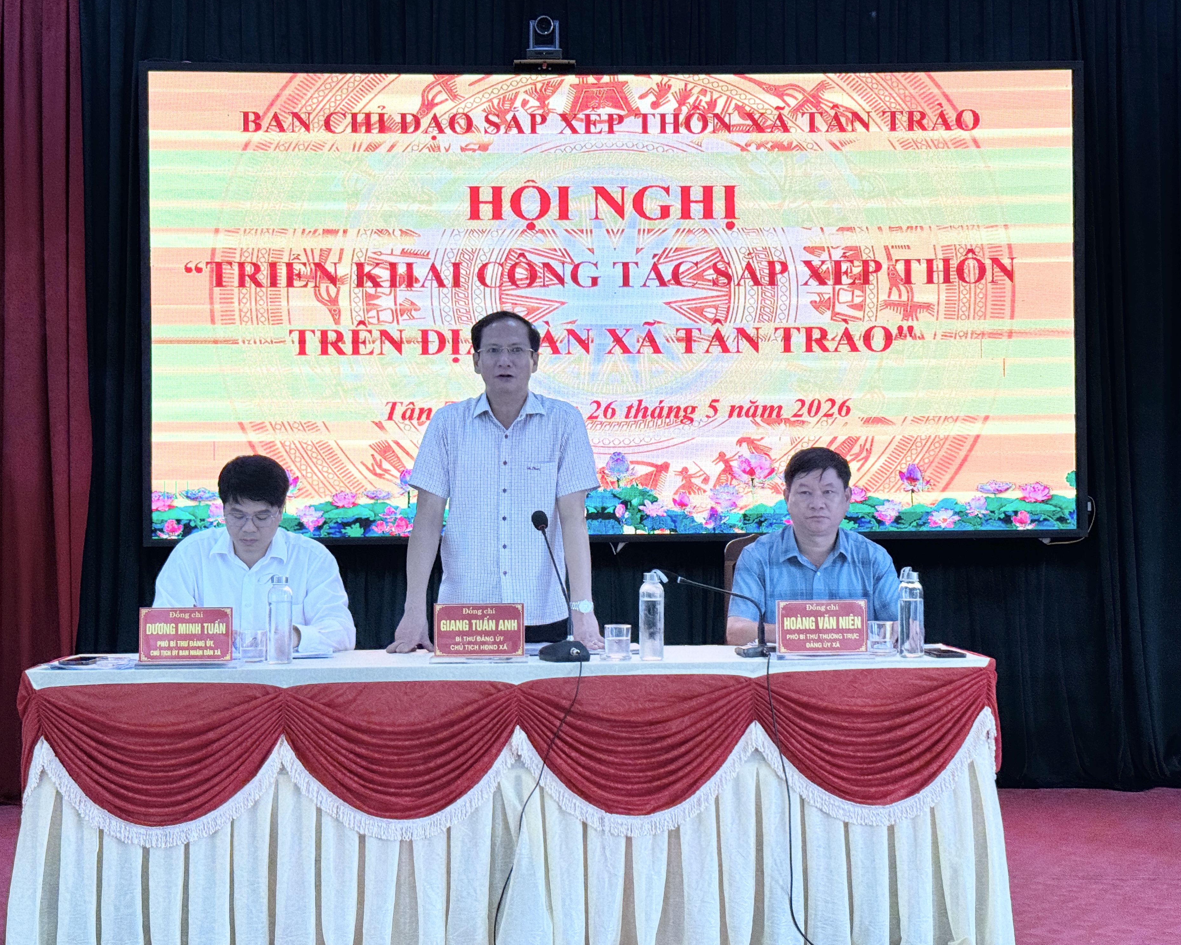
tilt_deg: +1.1
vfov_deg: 29.7
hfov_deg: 36.7
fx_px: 1783
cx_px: 596
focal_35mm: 51
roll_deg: +0.9
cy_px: 469
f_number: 1.78
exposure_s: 1/240
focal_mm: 6.76
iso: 64
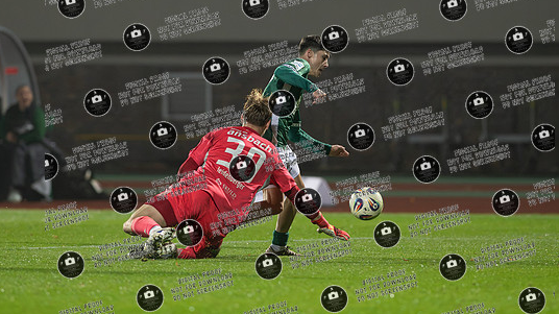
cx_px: 243
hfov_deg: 4.2
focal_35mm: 515
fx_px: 7631
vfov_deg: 2.4
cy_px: 92
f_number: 3.5
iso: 4000
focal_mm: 300
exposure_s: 1/1250
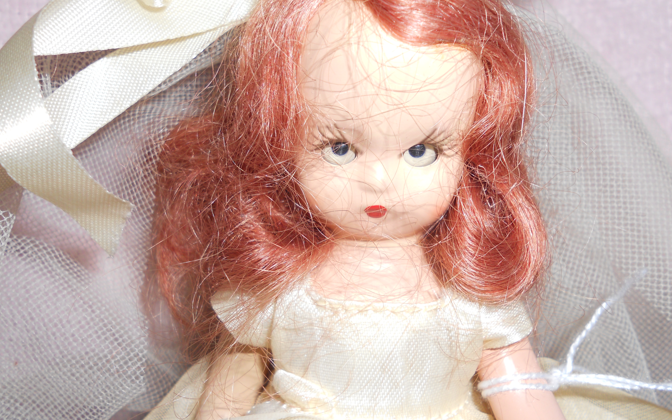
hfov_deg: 56.7
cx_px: 336
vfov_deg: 37.3
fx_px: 623
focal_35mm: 34
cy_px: 216
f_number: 8.8
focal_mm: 5.8
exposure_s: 1/25
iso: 80
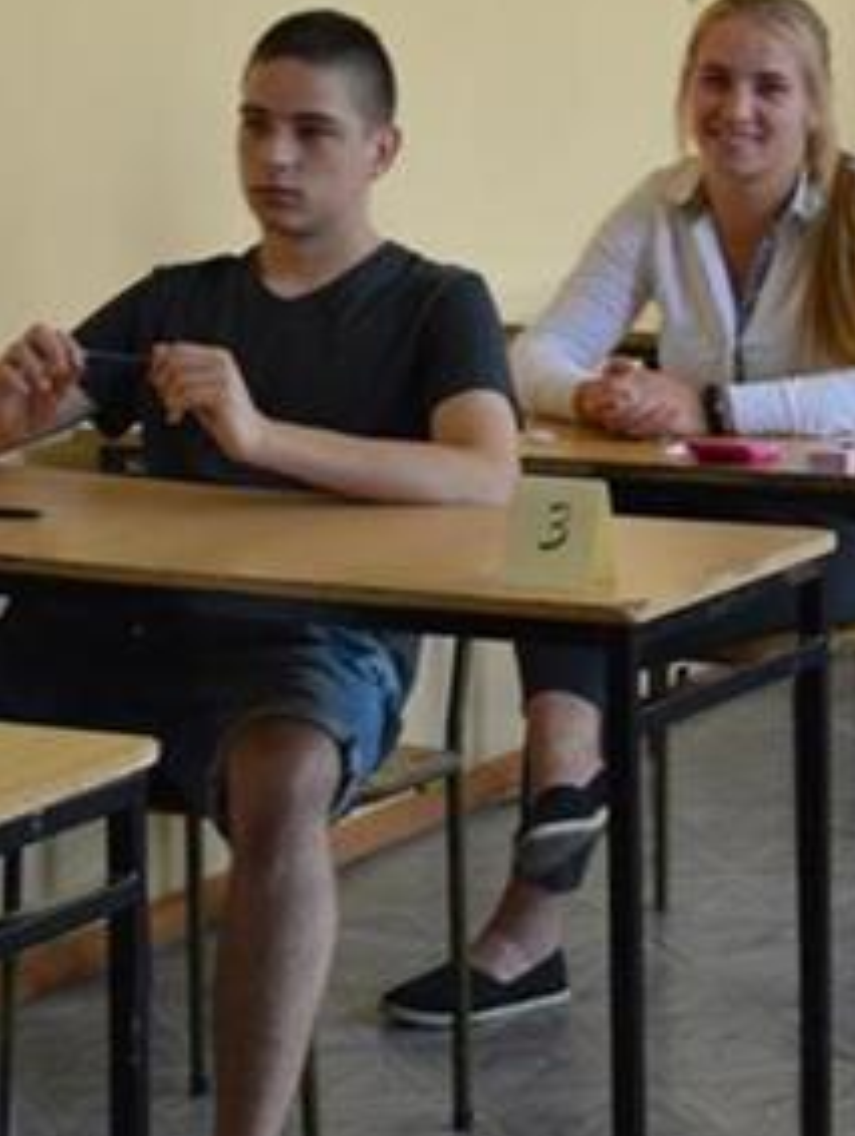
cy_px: 333
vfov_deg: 12.9
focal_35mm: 152
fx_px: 4995
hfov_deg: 9.8
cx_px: 590
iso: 640
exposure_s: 1/60
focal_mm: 46
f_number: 5.3
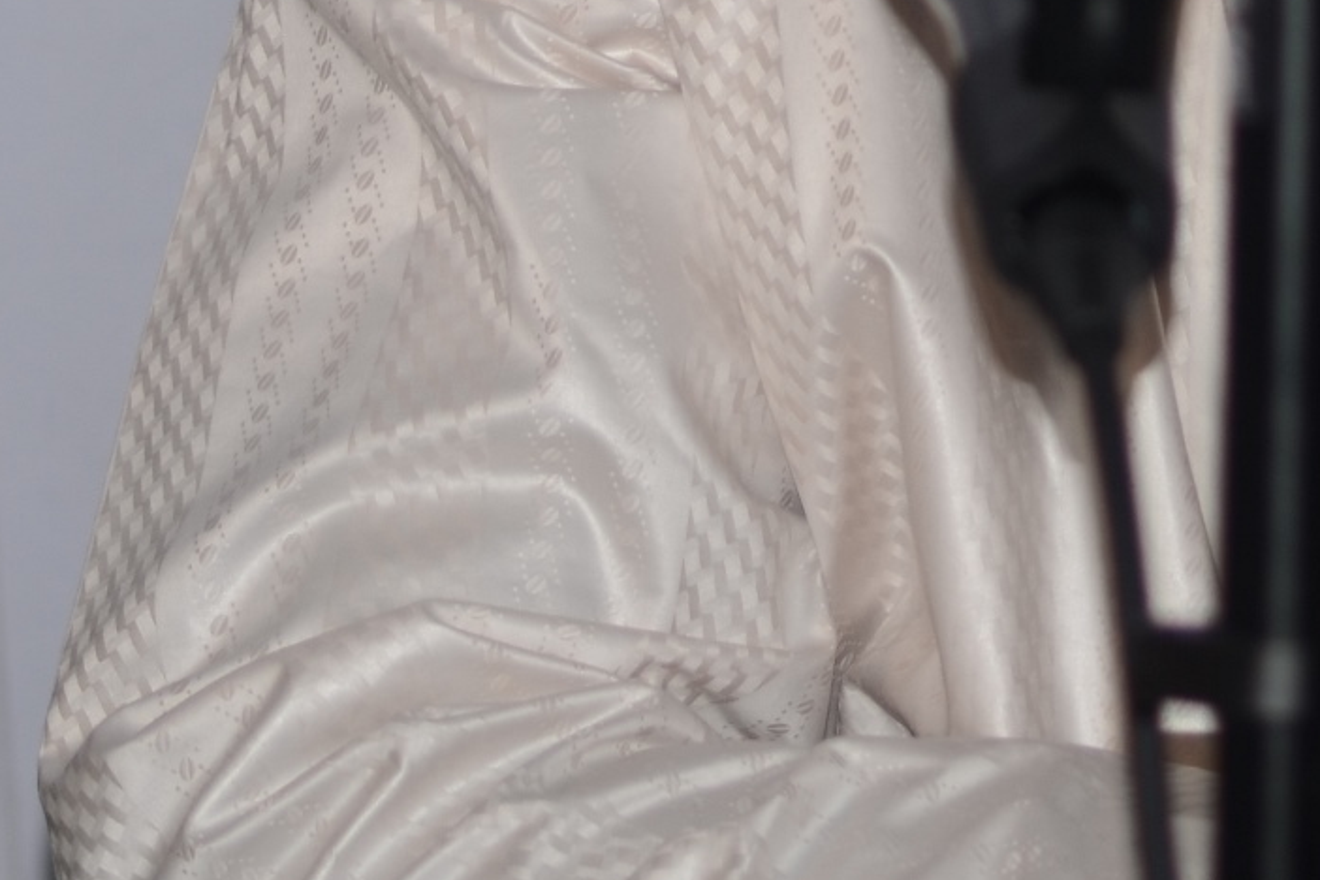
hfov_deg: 4.5
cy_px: -490
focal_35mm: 453
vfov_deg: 3.0
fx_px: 16609
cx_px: 1010
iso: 100
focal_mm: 82
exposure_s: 1/200
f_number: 4
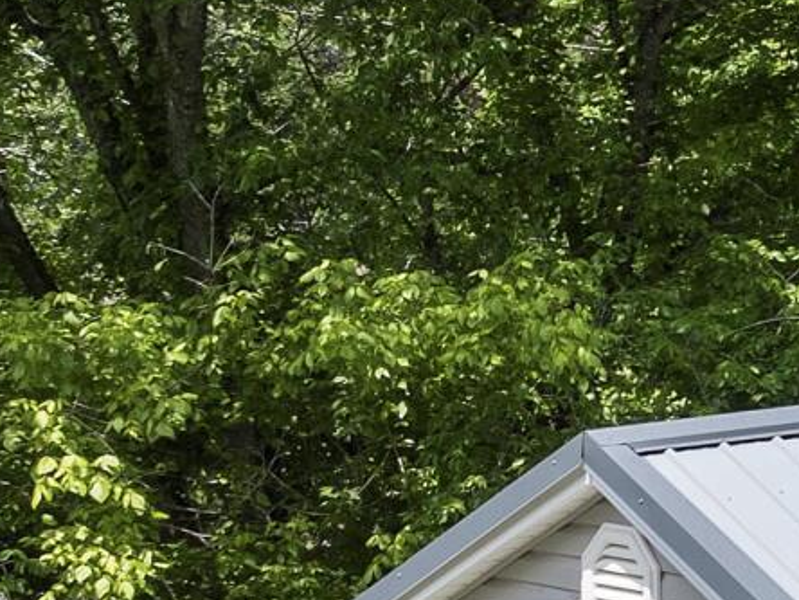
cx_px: 2095
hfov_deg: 10.1
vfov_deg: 9.1
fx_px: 3739
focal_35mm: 162
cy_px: 154
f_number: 2.8
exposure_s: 1/200
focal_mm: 12.29
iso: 100
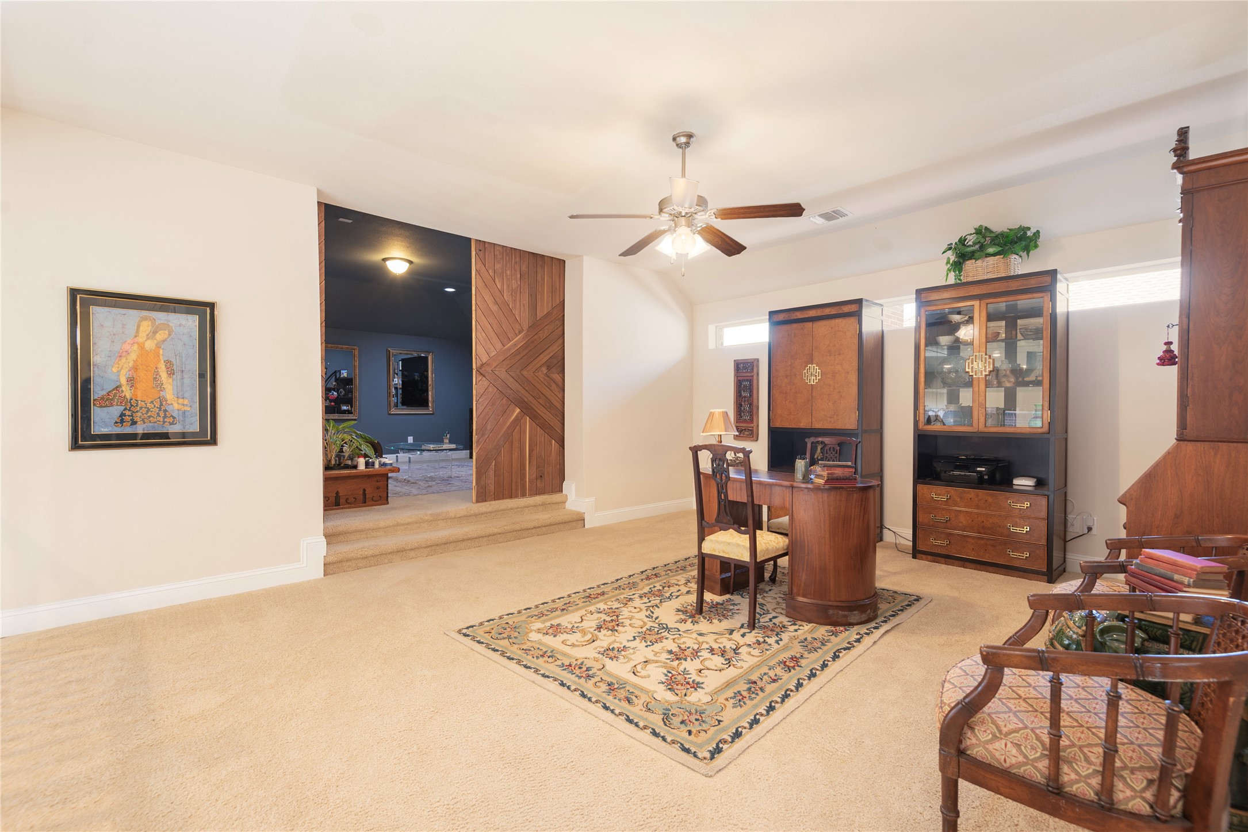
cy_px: 416
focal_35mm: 16
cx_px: 624
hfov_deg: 96.7
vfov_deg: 73.8
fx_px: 555
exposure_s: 2
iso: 100
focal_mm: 16
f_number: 7.1
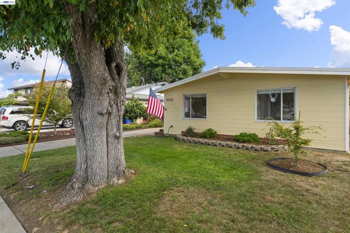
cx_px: 175
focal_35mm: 20
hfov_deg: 84.5
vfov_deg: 62.5
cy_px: 116
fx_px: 193
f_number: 5.6
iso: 100
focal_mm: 19.8
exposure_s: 1/160
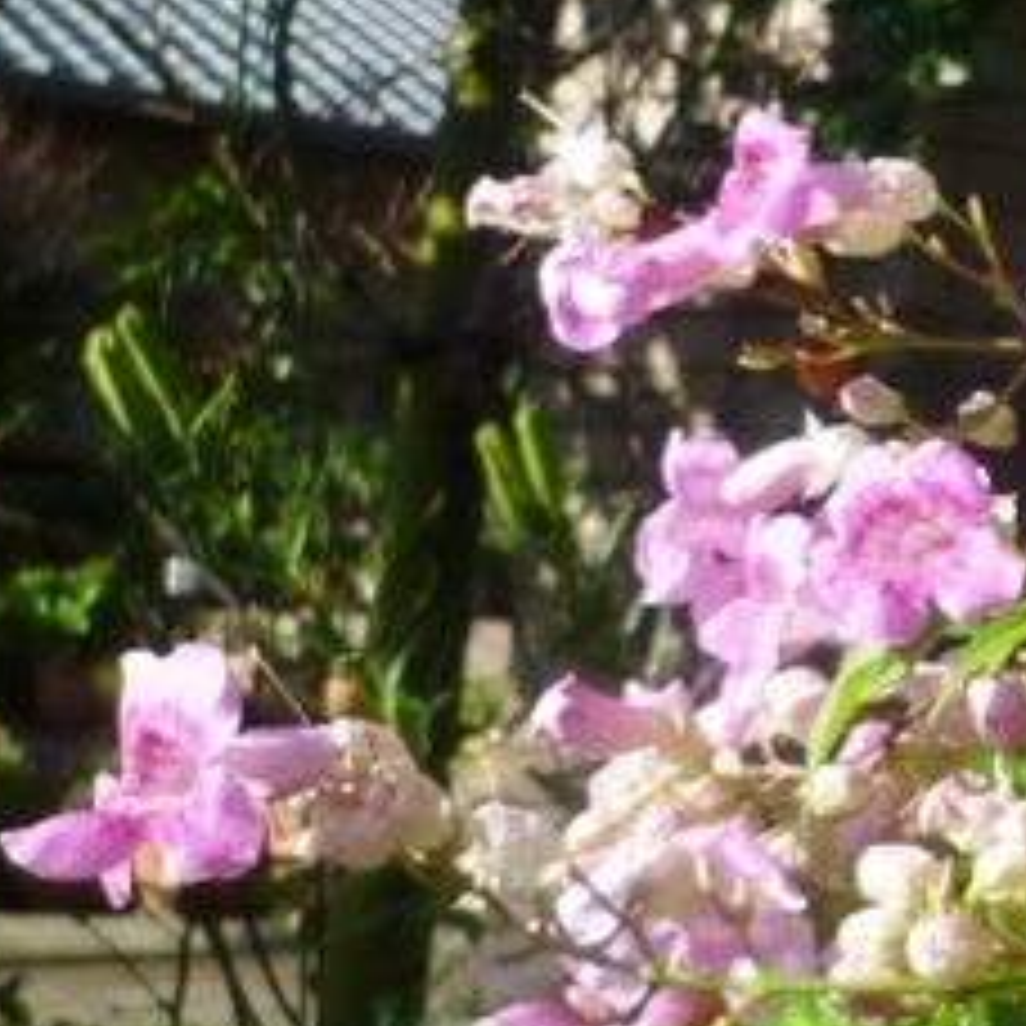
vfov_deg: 22.4
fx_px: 2582
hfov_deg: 20.3
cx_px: 1372
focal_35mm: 77
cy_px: 410
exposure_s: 1/320
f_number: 4
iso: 80
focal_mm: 5.5
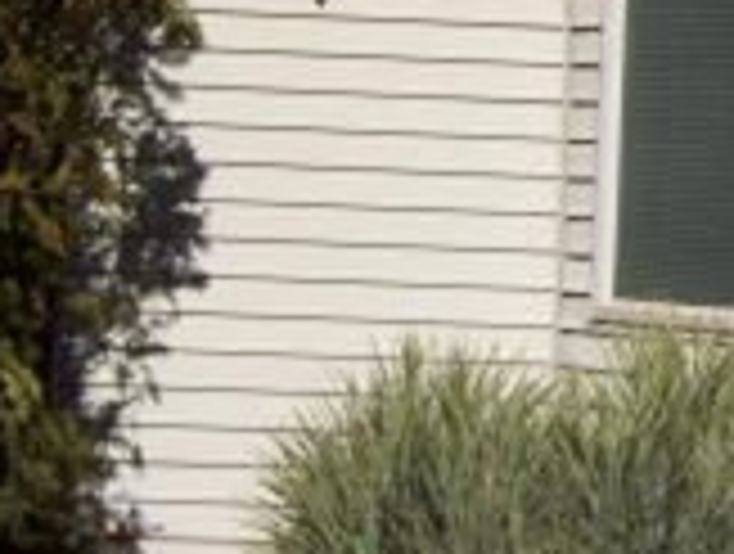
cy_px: -63
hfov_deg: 13.5
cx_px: 959
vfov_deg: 10.4
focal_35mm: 141
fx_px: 2996
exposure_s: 1/1000
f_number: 4.8
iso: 80
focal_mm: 6
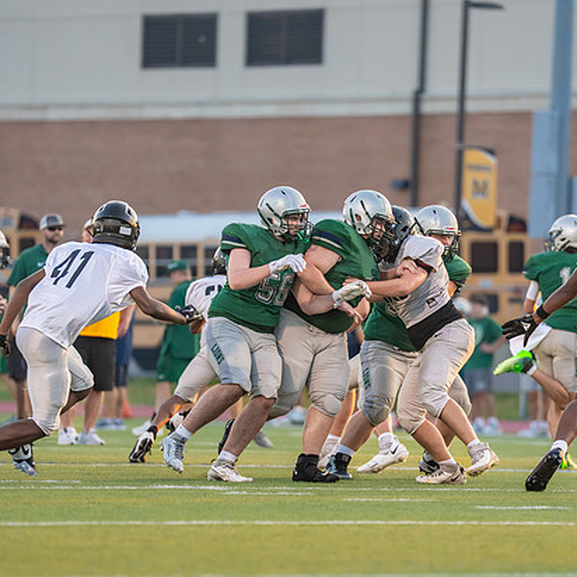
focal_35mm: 315
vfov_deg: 5.6
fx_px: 5940
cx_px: 309
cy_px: 331
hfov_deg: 5.6
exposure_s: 1/1600
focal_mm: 200
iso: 1600
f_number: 3.2
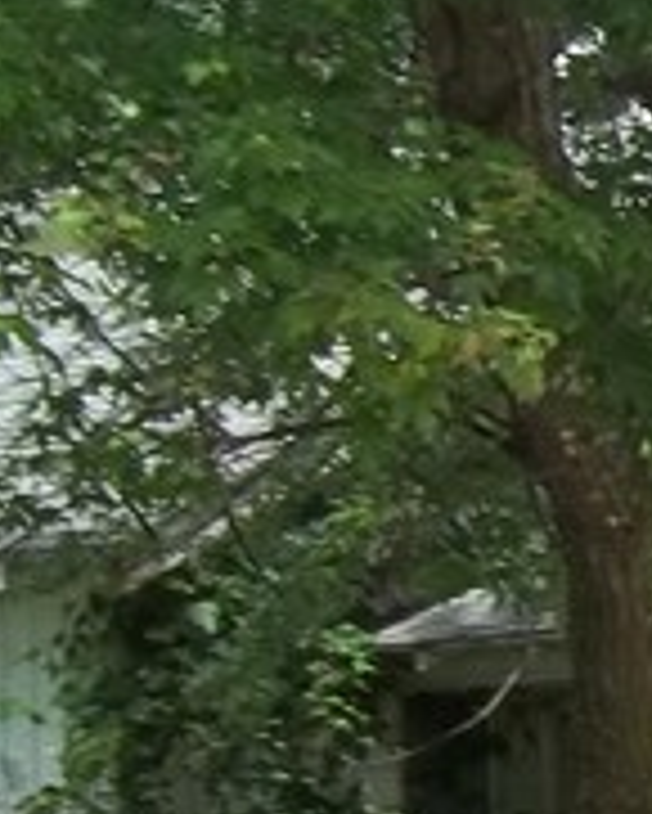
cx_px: 2050
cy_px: 630
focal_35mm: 177
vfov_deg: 10.9
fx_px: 4266
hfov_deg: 7.5
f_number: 8.8
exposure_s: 1/60
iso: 64
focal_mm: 5.7
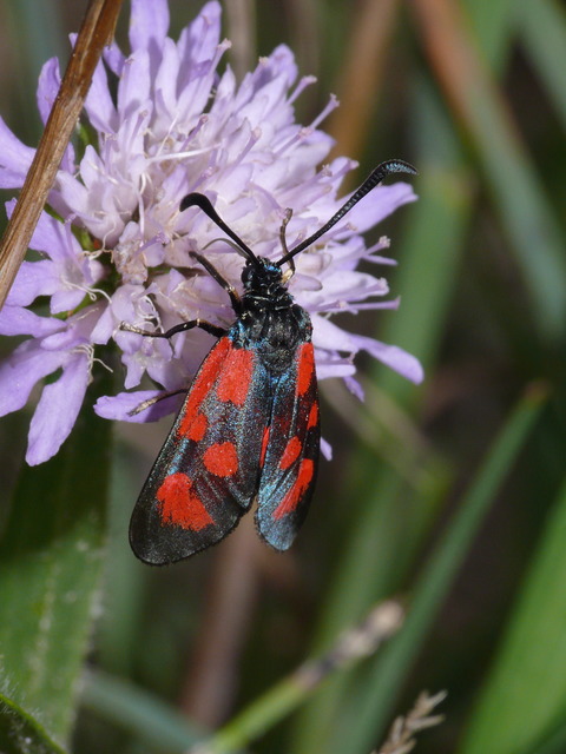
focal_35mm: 188
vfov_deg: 10.5
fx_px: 4099
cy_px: 377
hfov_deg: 7.9
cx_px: 283
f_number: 11
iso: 200
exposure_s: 1/640
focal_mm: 39.6
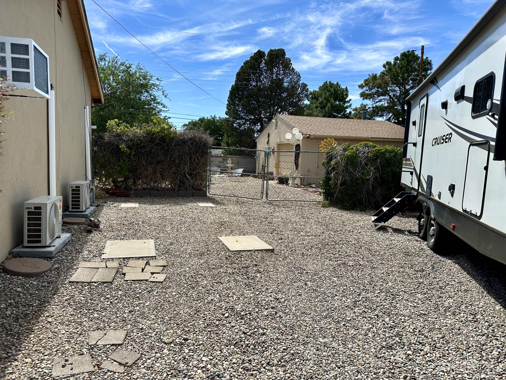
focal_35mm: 24
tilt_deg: -5.5
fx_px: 351
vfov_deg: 56.8
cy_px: 190
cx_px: 253
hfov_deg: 71.6
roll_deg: -1.7
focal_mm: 6.86
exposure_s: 1/4184
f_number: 1.78
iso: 80
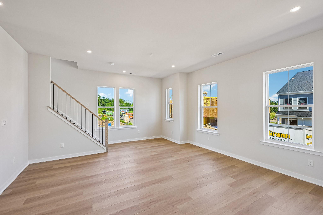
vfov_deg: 75.5
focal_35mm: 16
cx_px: 162
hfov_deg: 98.5
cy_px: 108
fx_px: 139
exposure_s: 1/15
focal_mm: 15.5
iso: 110
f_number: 8
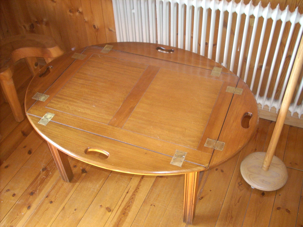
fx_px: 324
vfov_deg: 38.7
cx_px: 152
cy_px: 114
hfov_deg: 50.1
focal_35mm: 37
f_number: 2.8
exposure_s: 1/30
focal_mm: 6.2
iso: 200
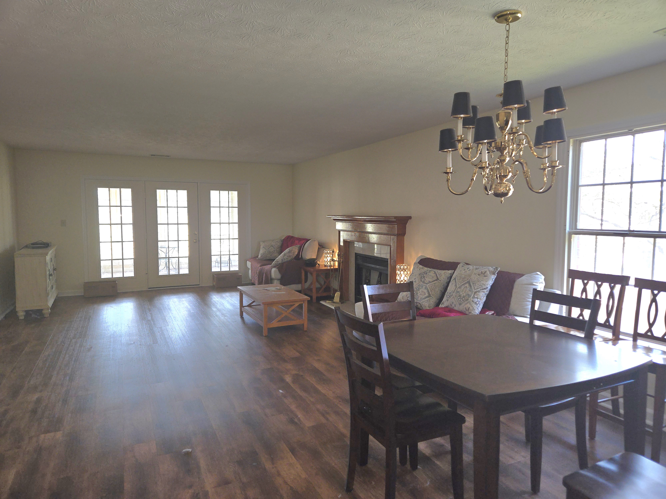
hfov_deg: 73.9
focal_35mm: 23
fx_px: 443
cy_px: 250
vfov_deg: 58.9
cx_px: 333
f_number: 1.8
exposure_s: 1/60.2
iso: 100
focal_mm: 5.4
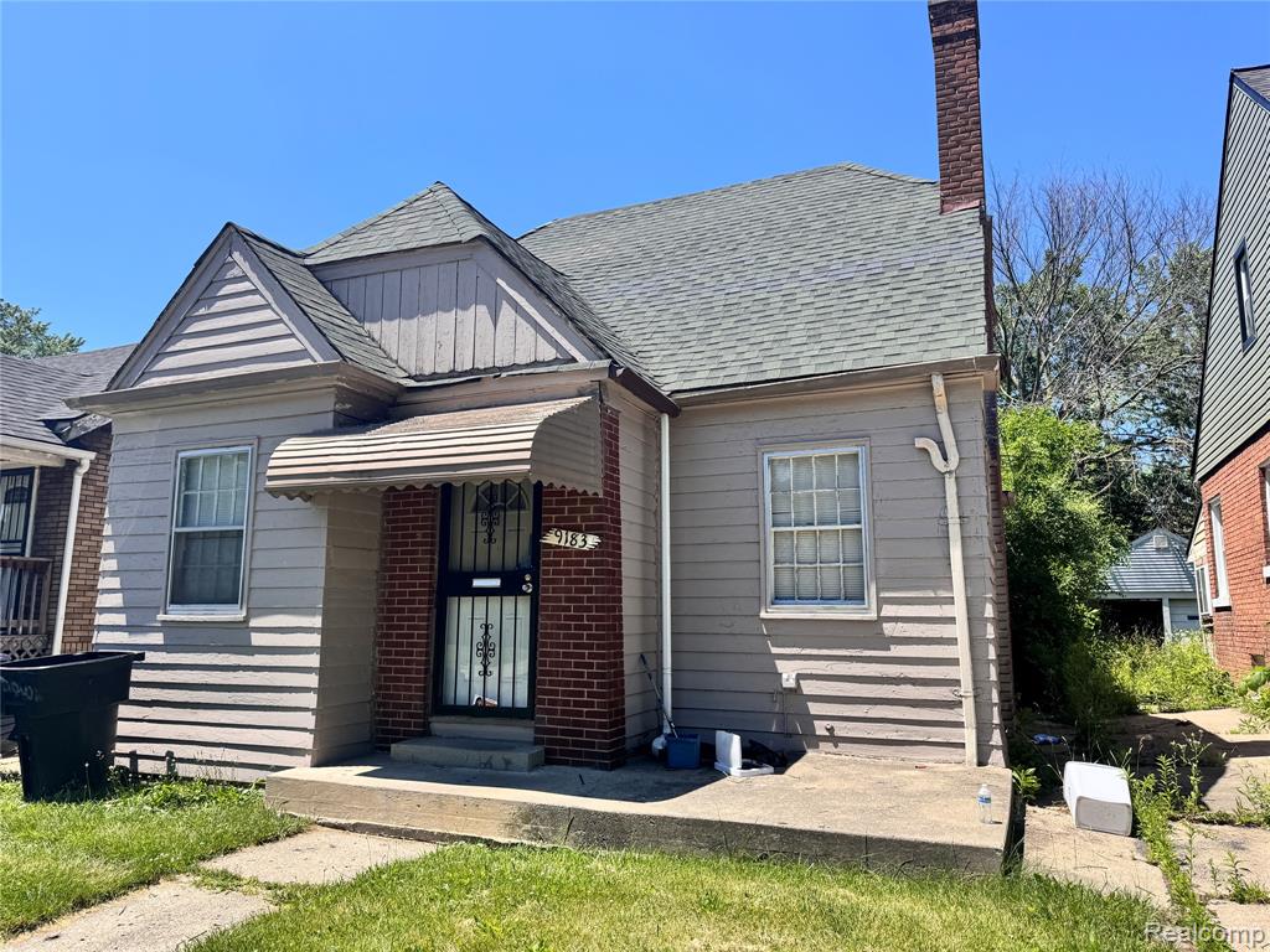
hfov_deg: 71.6
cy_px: 476
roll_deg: -0.6
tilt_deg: +8.5
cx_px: 635
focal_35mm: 24
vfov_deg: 56.8
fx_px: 881
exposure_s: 1/2833
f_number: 1.78
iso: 80
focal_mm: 6.76
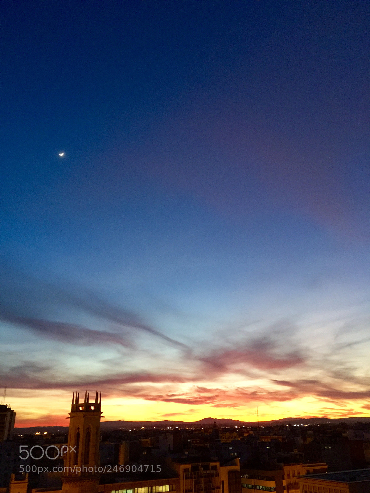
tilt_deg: +23.7
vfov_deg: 61.7
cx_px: 185
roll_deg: +1.7
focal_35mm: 29
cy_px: 246
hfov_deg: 48.2
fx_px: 413
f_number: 2.2
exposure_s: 1/17
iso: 125
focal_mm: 4.15
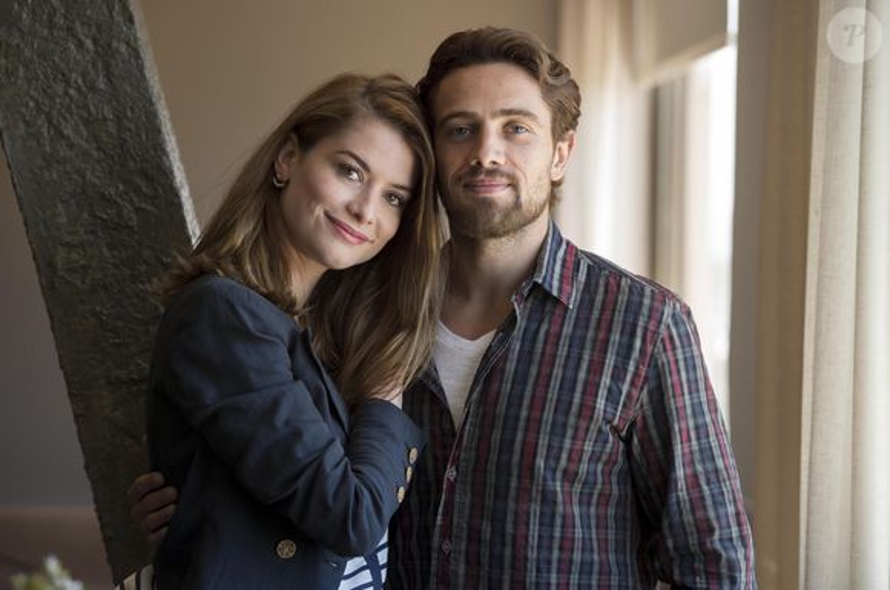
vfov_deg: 11.2
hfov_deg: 16.8
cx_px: 445
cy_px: 295
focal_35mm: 122
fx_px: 3012
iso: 800
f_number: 4.5
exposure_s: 1/160
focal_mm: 122
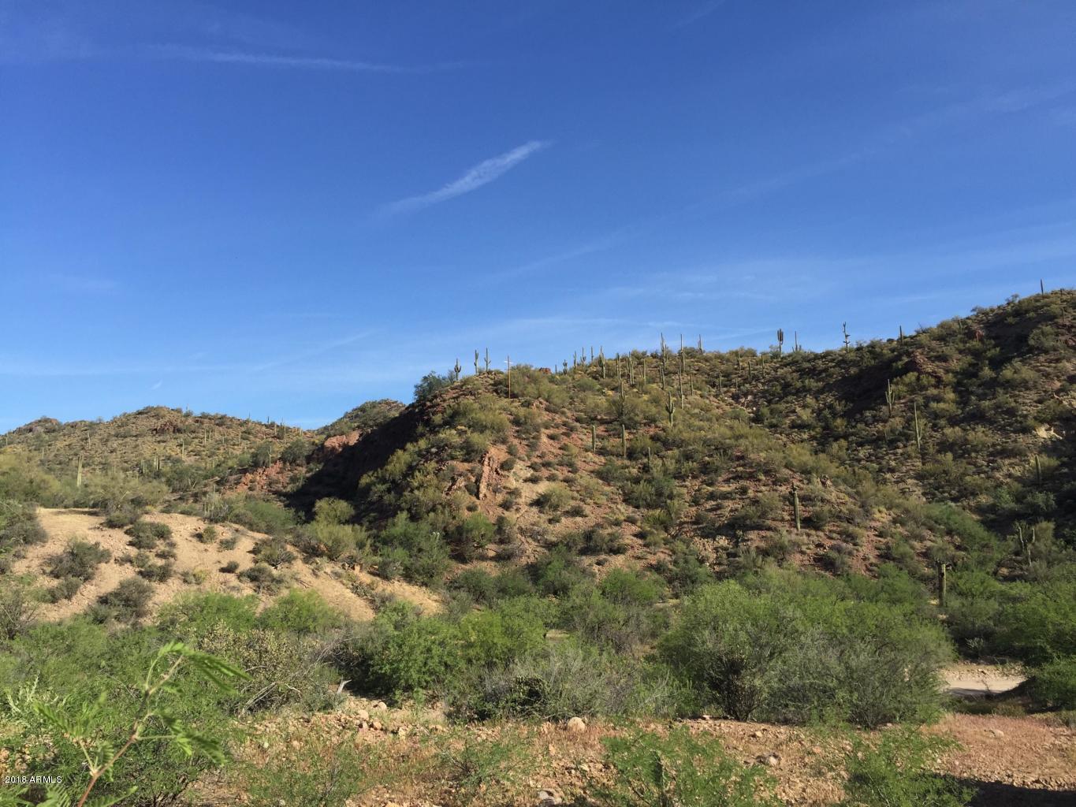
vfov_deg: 48.2
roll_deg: +0.5
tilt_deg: +8.1
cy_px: 404
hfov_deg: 61.7
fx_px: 902
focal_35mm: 29
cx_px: 538
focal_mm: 4.15
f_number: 2.2
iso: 32
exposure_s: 1/1522
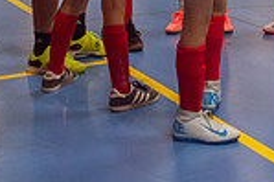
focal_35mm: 99
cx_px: 302
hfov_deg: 19.7
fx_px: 753
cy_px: -136
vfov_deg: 12.7
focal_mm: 24
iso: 720
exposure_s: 1/400
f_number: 3.5
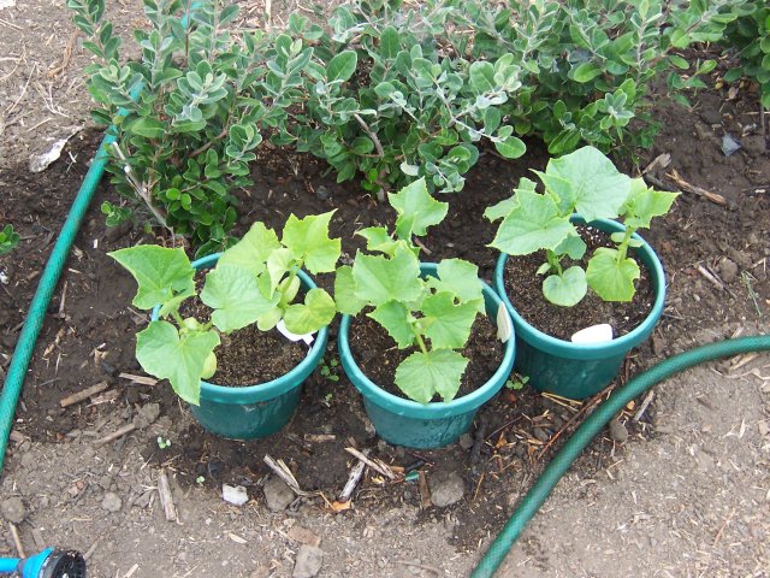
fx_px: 1490
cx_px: 385
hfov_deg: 29.0
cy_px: 289
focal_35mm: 67
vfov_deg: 21.9
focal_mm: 10.4
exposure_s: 1/250
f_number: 3.4
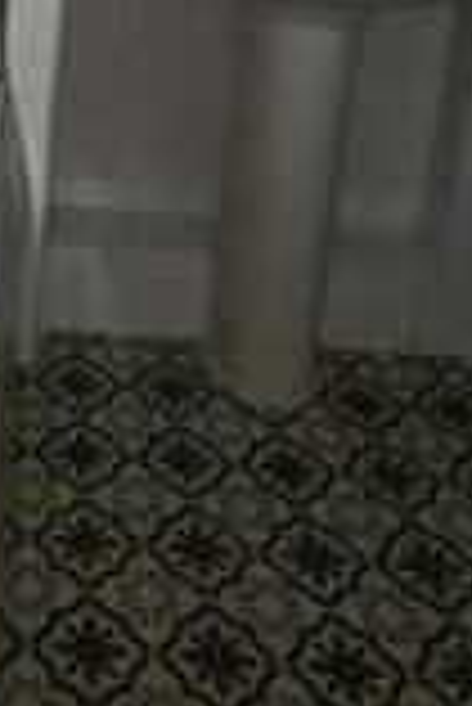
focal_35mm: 54
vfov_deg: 31.1
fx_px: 1060
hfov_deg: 24.2
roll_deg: -3.8
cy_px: -137
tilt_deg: -12.4
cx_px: 20
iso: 32
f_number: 2.2
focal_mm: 2.22
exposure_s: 1/73
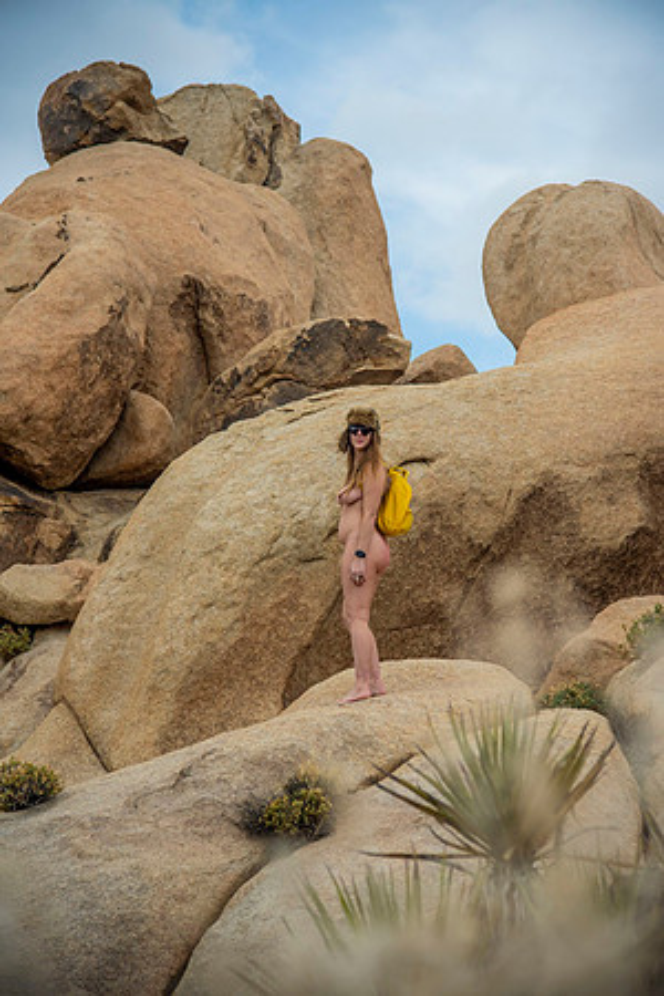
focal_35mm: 82
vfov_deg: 24.8
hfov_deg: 16.7
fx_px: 2268
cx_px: 332
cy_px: 498
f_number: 4
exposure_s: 1/1600
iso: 100
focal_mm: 82
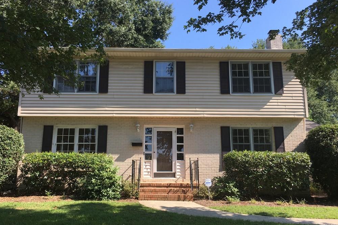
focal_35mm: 31
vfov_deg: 42.3
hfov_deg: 60.3
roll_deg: -1.0
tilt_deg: +11.9
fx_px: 291
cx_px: 167
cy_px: 119
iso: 25
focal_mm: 4.15
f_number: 2.2
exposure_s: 1/605
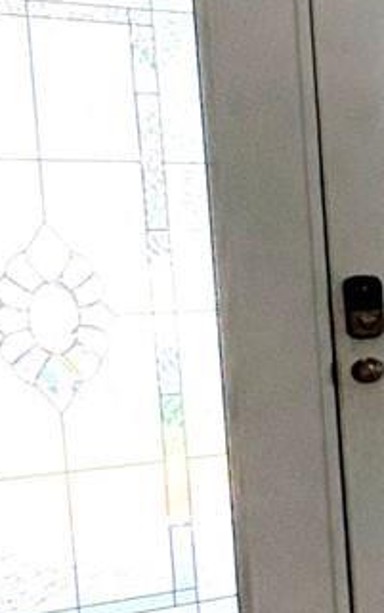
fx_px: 1237
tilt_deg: -4.7
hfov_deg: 8.8
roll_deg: +0.0
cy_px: 302
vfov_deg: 27.8
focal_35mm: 74
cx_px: 1454
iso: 200
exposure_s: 1/120
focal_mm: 2.22
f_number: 2.2
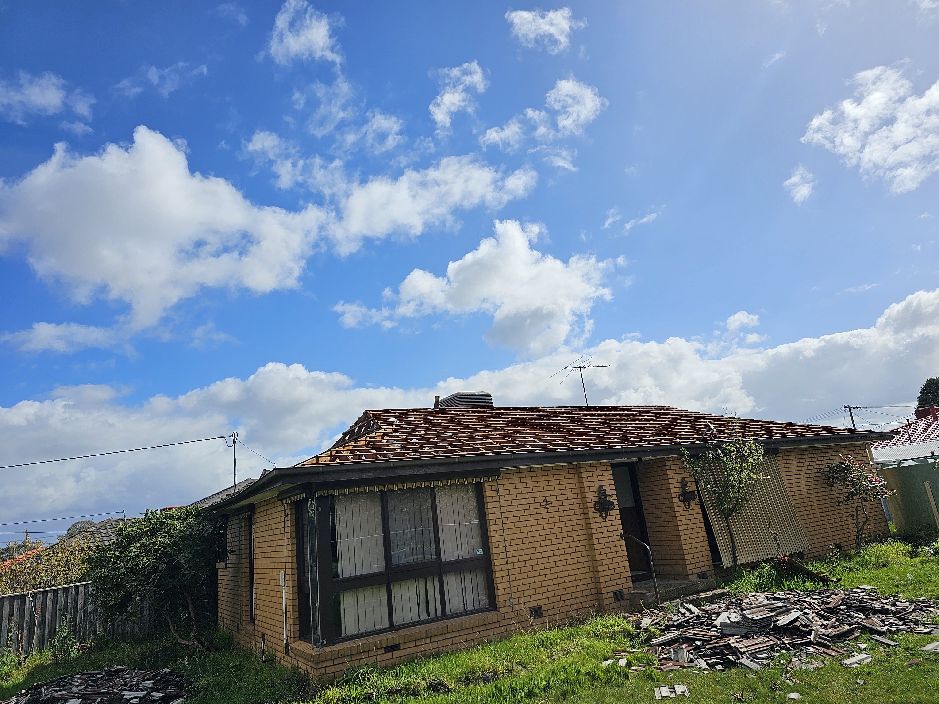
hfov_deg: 73.9
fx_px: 624
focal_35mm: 23
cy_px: 352
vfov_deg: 58.9
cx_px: 470
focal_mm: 6.3
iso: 12
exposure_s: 1/1915
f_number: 1.7
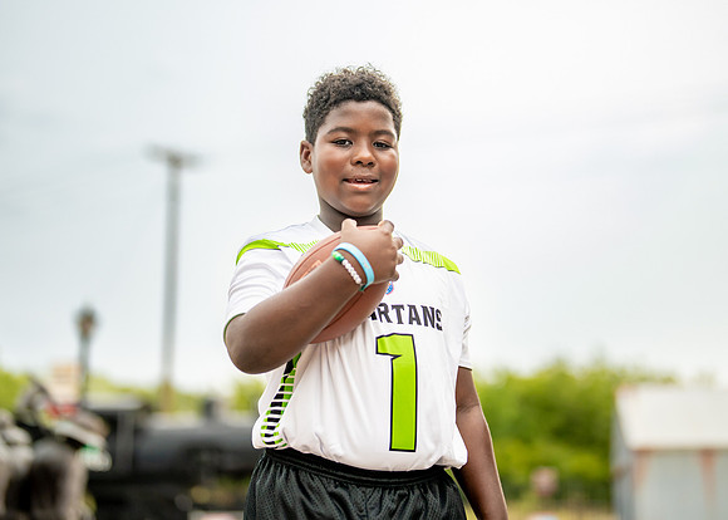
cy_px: 198
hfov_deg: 29.5
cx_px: 374
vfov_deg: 21.3
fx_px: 1381
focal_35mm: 67
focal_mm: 50
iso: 500
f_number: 1.2
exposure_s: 1/640
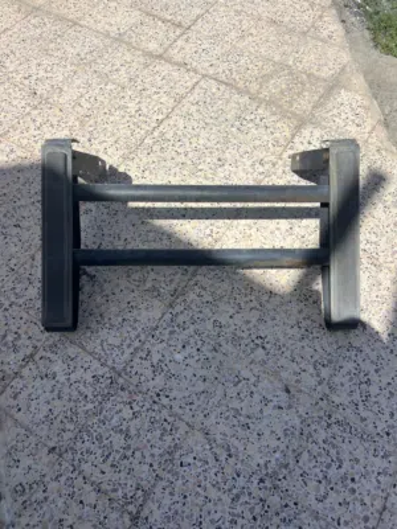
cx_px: 198
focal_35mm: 26
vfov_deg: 67.3
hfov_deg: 53.1
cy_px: 264
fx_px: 398
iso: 50
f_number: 1.5
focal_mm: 5.7
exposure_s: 1/5882
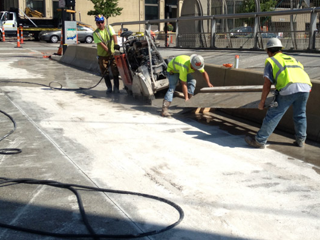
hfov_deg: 41.7
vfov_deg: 32.1
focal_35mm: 45
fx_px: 416
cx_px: 203
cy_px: 99
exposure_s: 1/1727
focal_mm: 4.28
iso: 50
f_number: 2.4
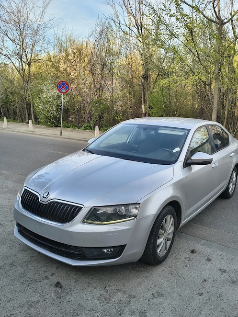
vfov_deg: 61.6
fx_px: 266
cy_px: 170
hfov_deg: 48.0
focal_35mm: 29
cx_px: 140
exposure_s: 1/547
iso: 100
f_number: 1.8
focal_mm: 5.56
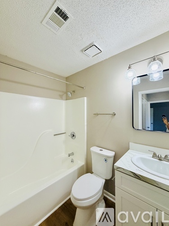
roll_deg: +0.5
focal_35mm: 14
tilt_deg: +0.7
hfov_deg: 85.7
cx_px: 84
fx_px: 91
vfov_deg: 102.1
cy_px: 113
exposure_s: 1/120
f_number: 2.2
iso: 200
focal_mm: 2.22
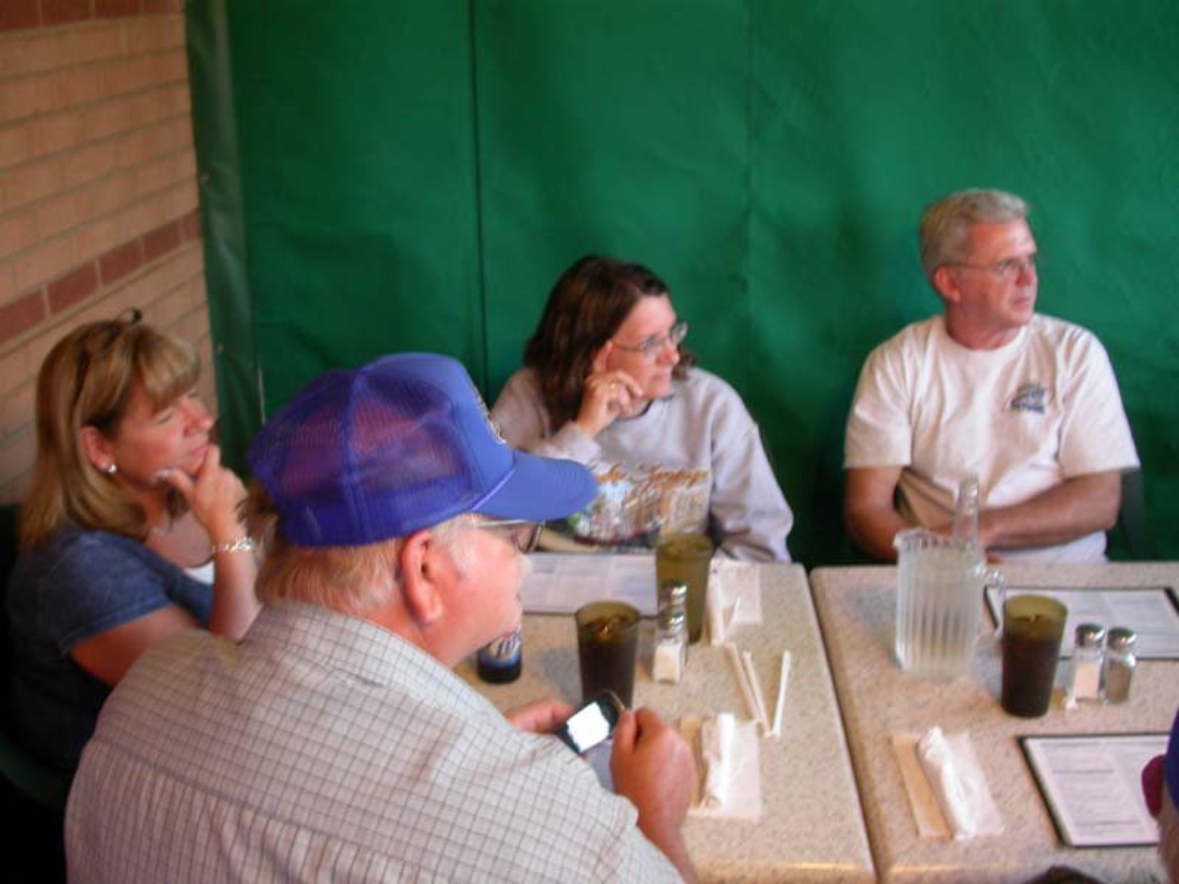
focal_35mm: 38
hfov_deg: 49.0
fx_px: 1294
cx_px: 590
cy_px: 442
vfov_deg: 37.7
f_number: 2.6
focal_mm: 7.85
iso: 100
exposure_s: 1/6.2
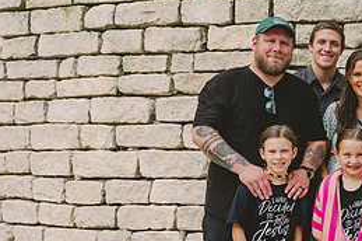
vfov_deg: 16.3
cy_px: 188
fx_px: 834
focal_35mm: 83
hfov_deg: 23.1
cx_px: 393
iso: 800
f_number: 3.5
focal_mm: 37
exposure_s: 1/1250
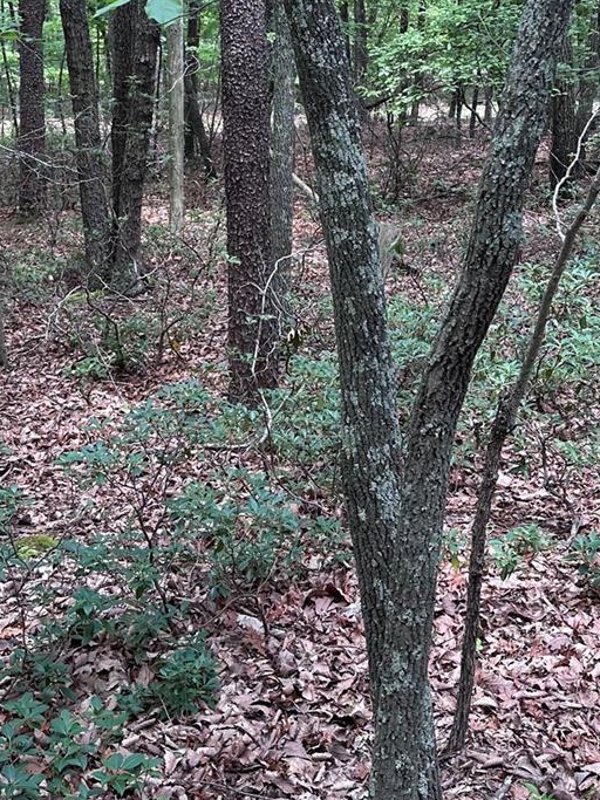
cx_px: 241
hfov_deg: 27.0
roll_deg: -3.8
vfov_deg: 34.7
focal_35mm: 54
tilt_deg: -18.9
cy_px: 186
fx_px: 1248
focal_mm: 6.86
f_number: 1.78
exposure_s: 1/161
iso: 80
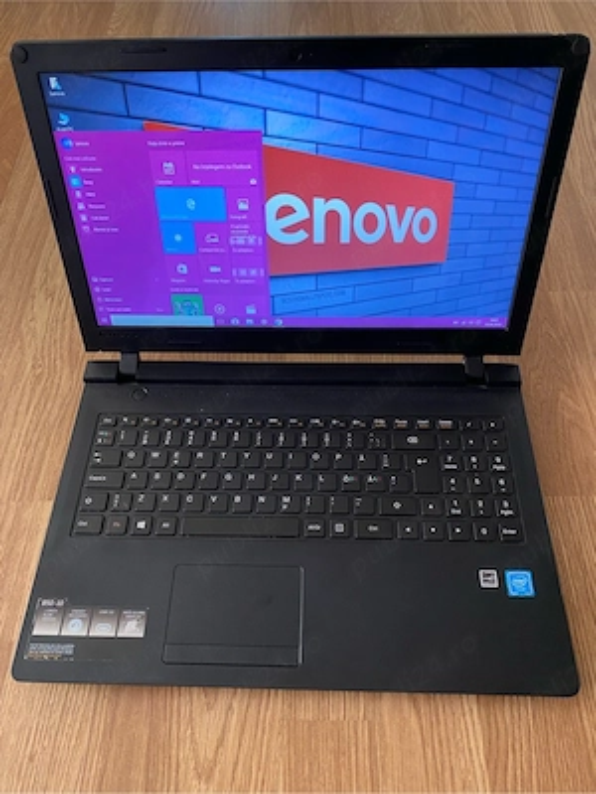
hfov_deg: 53.1
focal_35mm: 26
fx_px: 597
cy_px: 397
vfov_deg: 67.3
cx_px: 298
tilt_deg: -57.6
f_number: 1.8
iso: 400
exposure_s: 1/60
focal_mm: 4.25
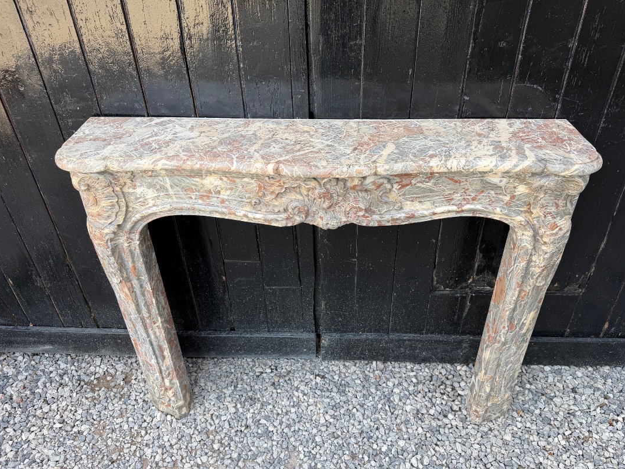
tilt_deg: -37.1
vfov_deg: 51.3
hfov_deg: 65.3
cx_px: 326
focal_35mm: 27
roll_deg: +1.1
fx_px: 487
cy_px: 231
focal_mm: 6.76
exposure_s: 1/148
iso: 64
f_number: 1.78
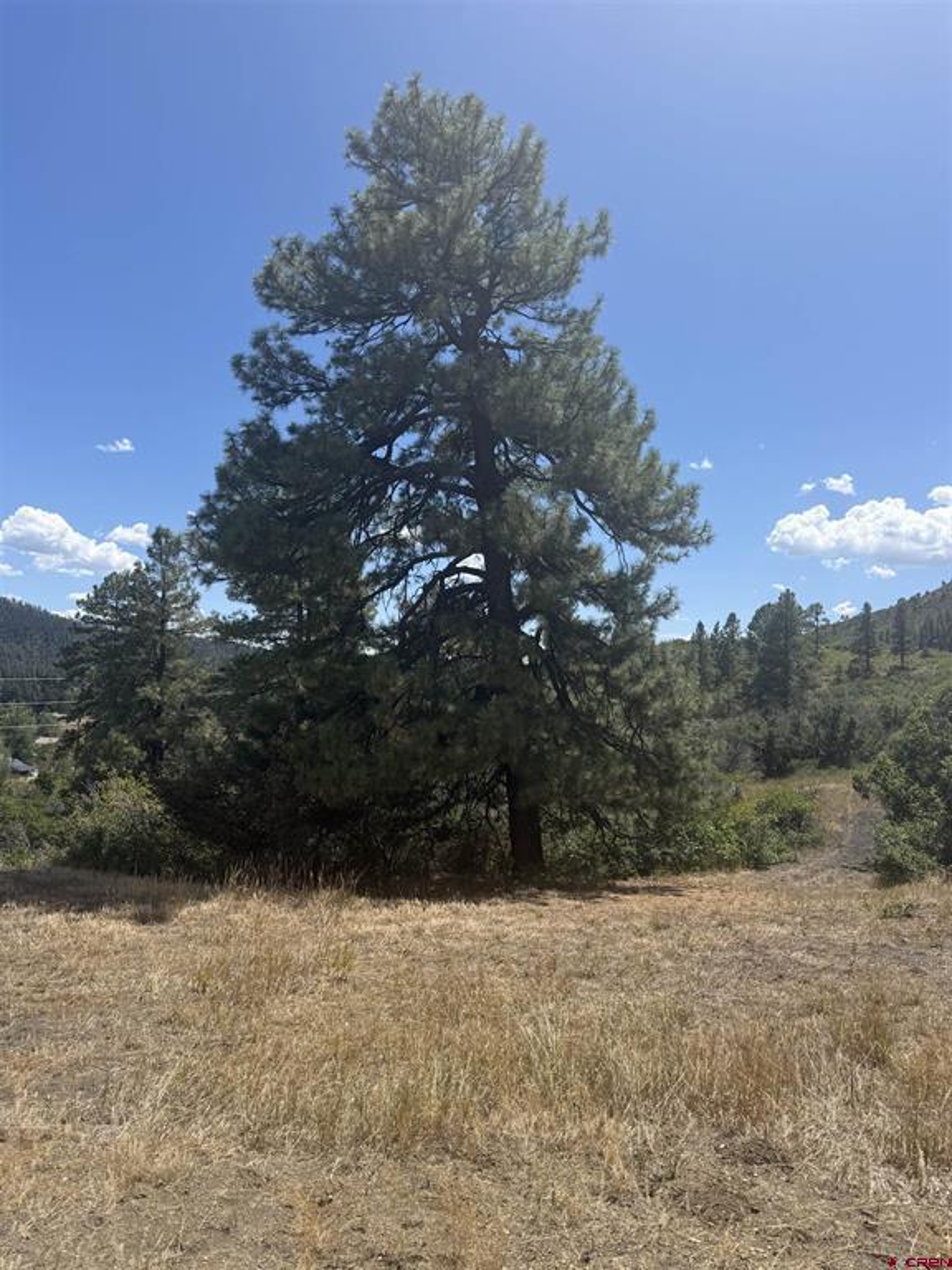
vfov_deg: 71.6
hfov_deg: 56.8
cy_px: 635
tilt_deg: +2.4
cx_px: 476
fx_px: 880
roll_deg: -1.4
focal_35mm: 24
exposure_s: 1/4405
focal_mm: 6.76
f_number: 1.78
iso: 80
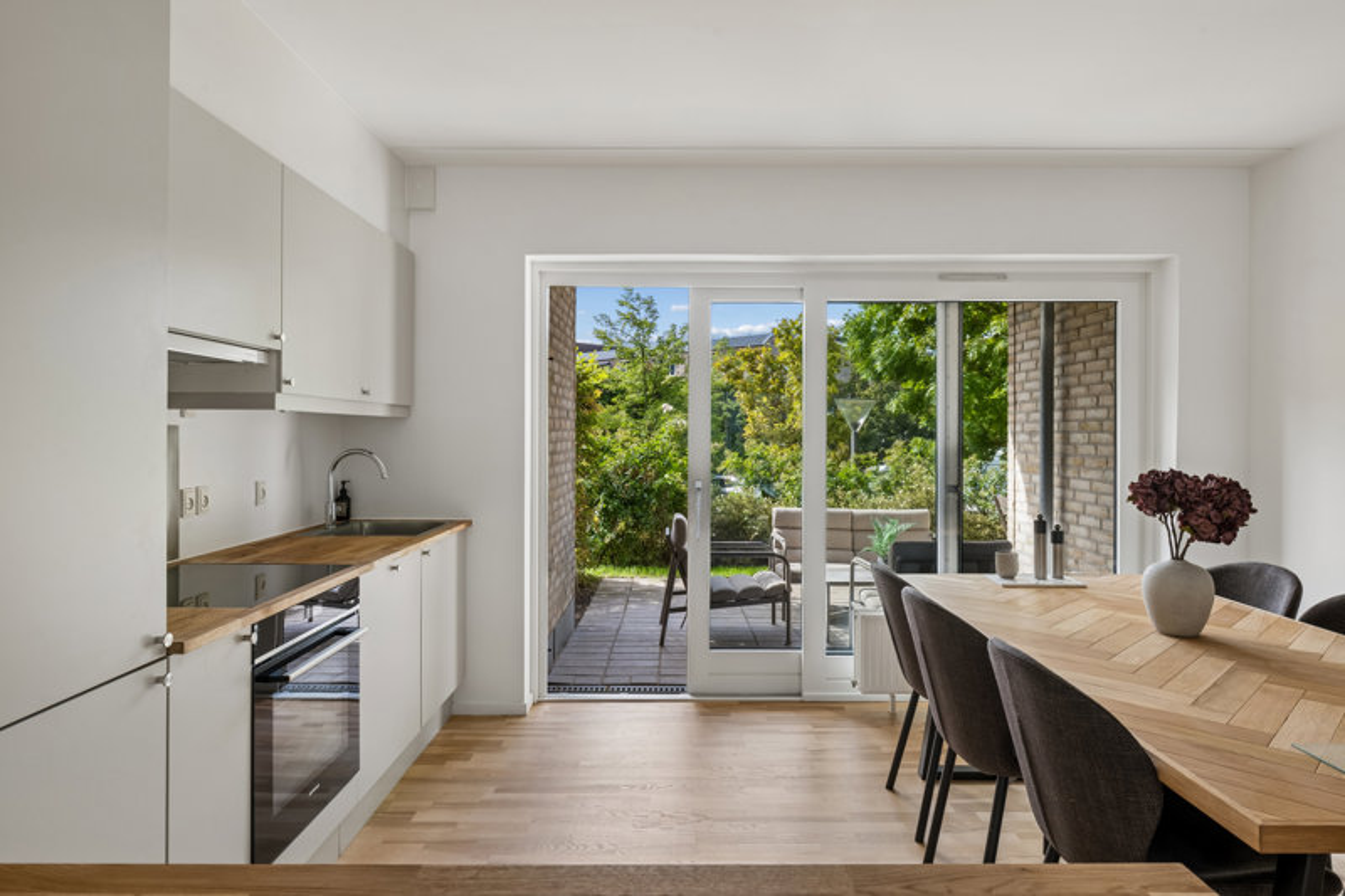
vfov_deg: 59.5
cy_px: 448
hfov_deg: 81.2
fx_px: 784
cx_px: 672
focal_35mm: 21
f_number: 10
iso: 160
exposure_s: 1/30
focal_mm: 21
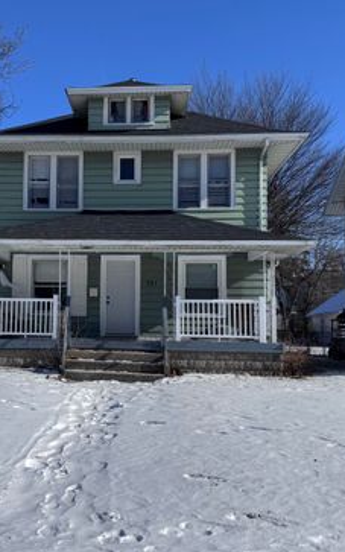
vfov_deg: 55.3
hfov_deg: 35.9
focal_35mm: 35
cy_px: 282
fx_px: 526
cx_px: 111
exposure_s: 1/10417
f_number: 1.78
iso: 80
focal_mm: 6.76
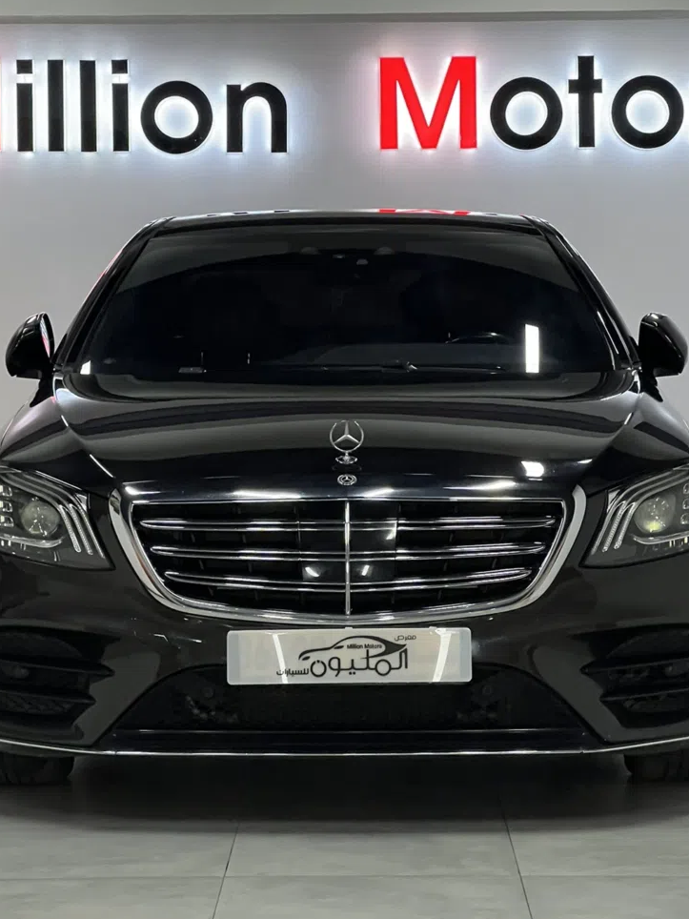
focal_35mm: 109
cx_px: 345
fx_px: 2893
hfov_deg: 13.6
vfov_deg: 18.0
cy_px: 486
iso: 400
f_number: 2.8
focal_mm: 9
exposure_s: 1/60
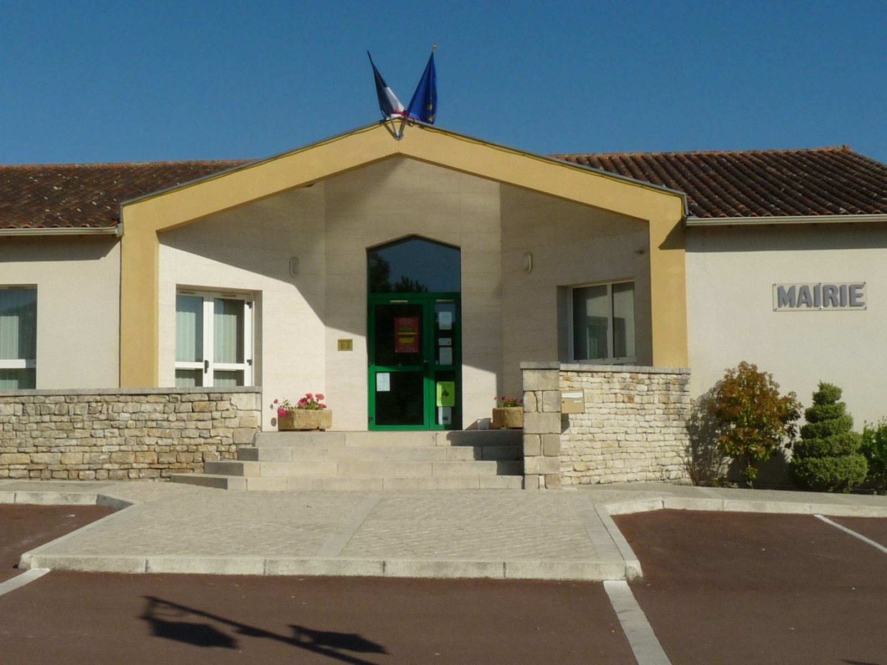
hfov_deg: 38.2
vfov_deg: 29.1
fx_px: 1281
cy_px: 332
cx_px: 444
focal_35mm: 50
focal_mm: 5
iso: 100
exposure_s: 1/400
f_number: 8
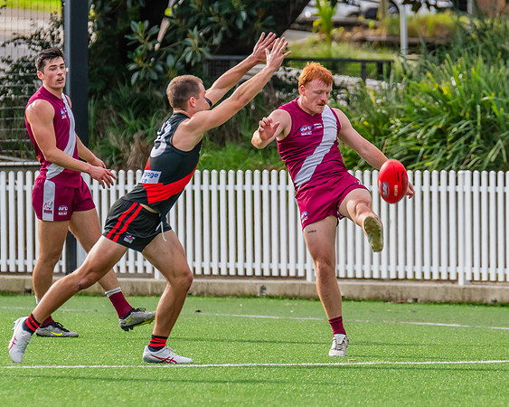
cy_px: 216
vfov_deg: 2.6
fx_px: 9088
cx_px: 356
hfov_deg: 3.2
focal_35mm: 603
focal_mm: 360
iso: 800
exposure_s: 1/1250
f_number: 8
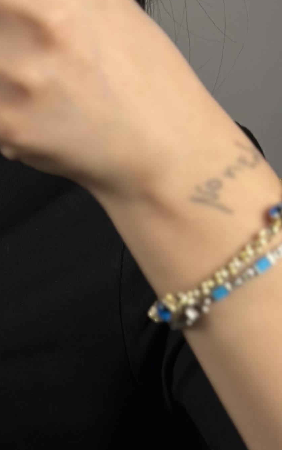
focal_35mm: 152
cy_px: 529
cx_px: -221
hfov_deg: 8.3
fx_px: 1869
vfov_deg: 13.4
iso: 80
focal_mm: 6.86
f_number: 1.78
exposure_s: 1/100
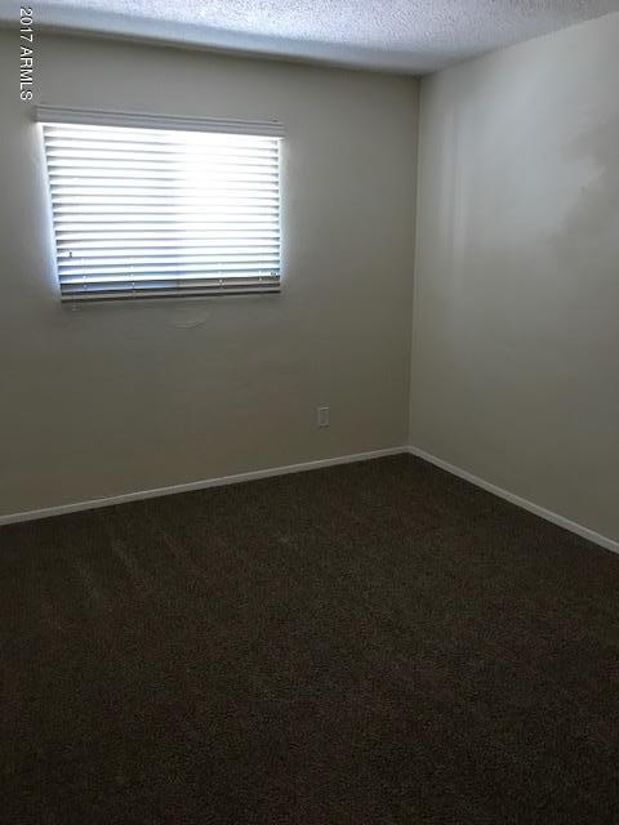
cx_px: 310
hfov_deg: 49.7
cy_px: 412
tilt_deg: -15.0
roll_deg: +0.7
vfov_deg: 63.4
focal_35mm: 28
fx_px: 668
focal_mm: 3.99
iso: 40
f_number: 1.8
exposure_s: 1/15
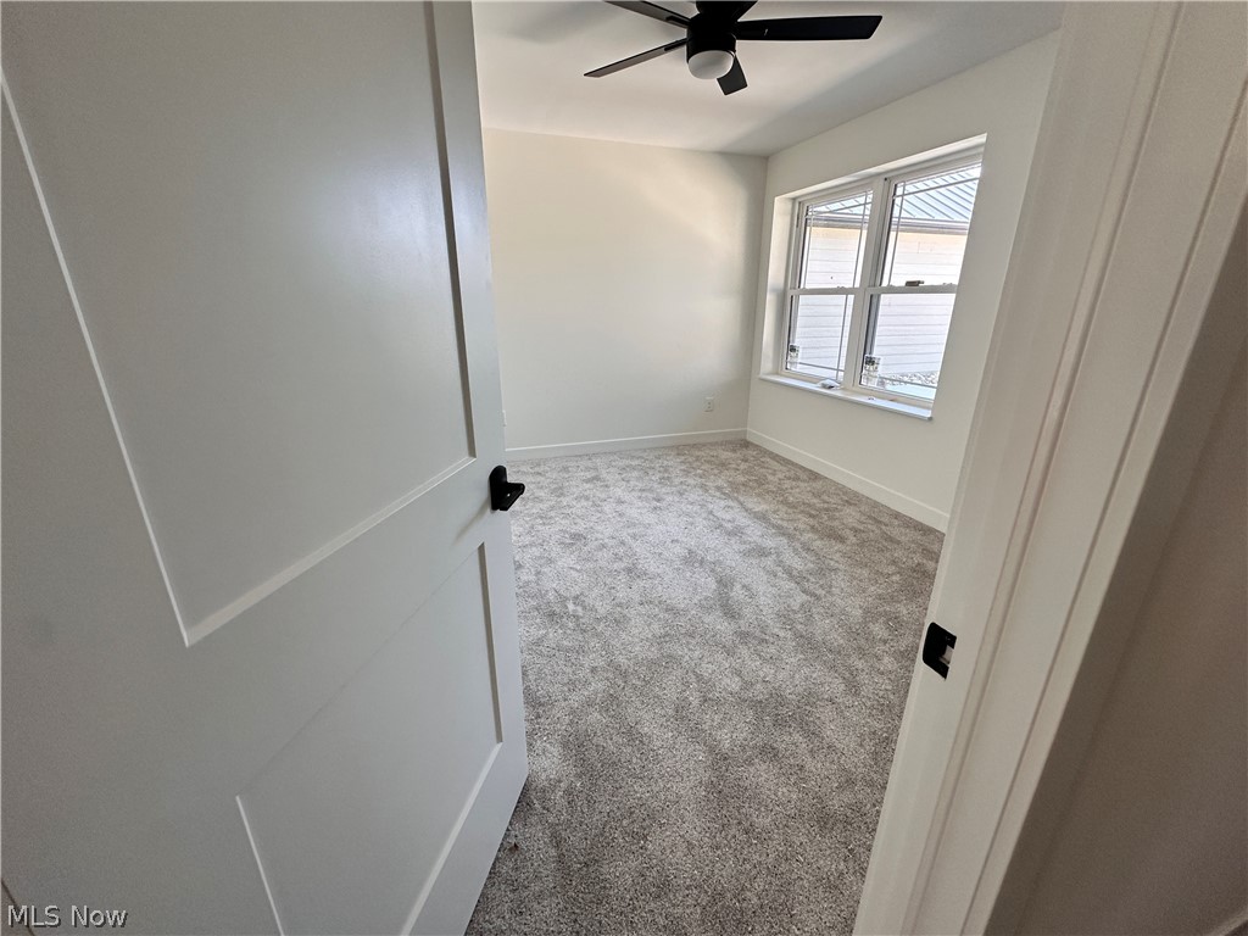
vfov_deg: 85.7
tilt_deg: -18.7
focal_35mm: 14
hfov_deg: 102.1
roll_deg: -0.3
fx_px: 505
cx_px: 624
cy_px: 468
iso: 125
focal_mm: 2.22
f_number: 2.2
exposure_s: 1/99
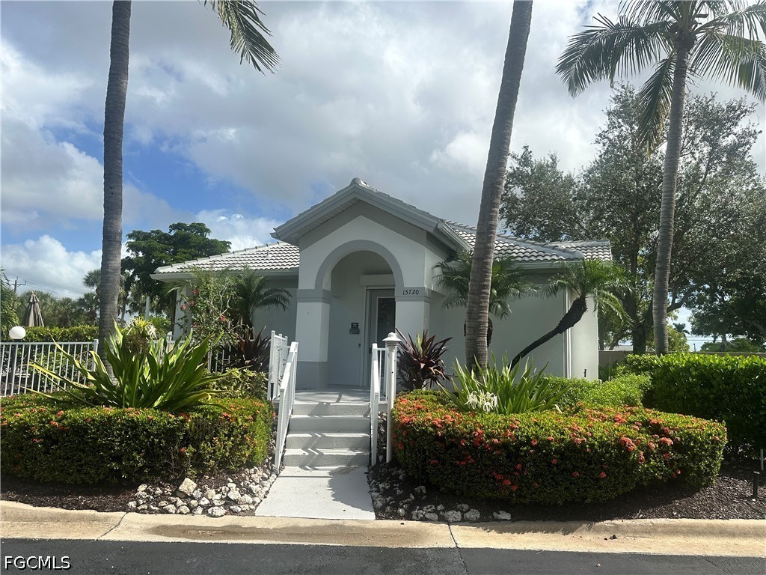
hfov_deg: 71.6
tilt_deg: +6.3
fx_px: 531
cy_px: 288
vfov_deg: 56.8
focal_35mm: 24
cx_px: 383
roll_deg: -2.1
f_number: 1.78
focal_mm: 6.86
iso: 80
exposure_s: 1/5848
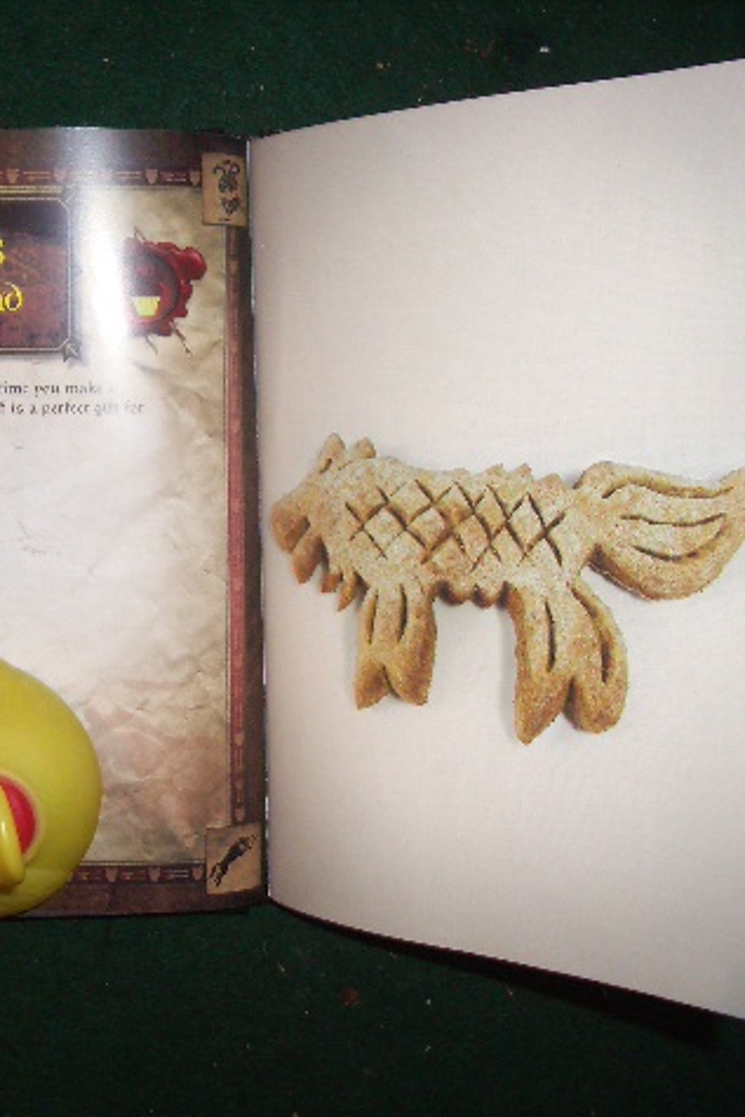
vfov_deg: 40.3
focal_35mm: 49
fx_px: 1520
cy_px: 562
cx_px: 212
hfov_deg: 27.3
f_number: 2.6
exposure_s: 1/60
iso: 200
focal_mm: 5.8
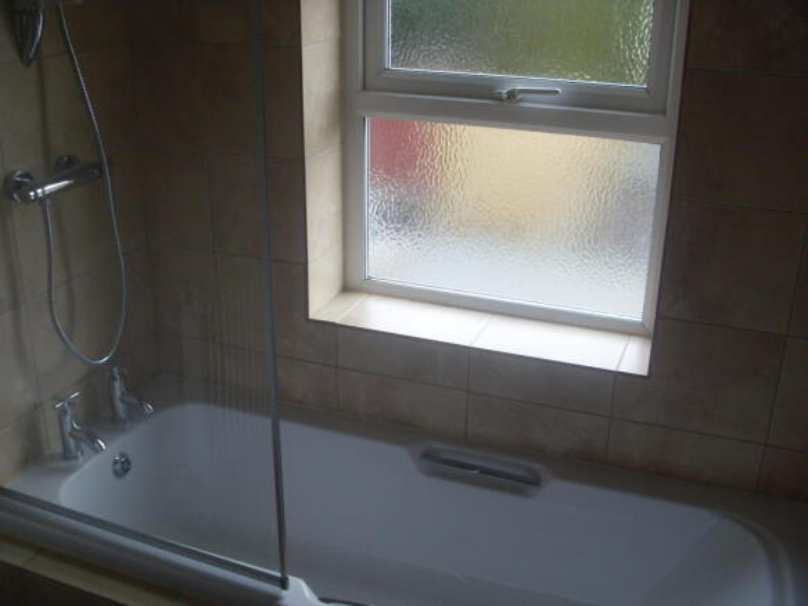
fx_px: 817
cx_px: 404
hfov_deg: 52.6
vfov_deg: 40.7
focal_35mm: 35
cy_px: 303
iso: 80
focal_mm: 6.3
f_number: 2.8
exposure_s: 1/125
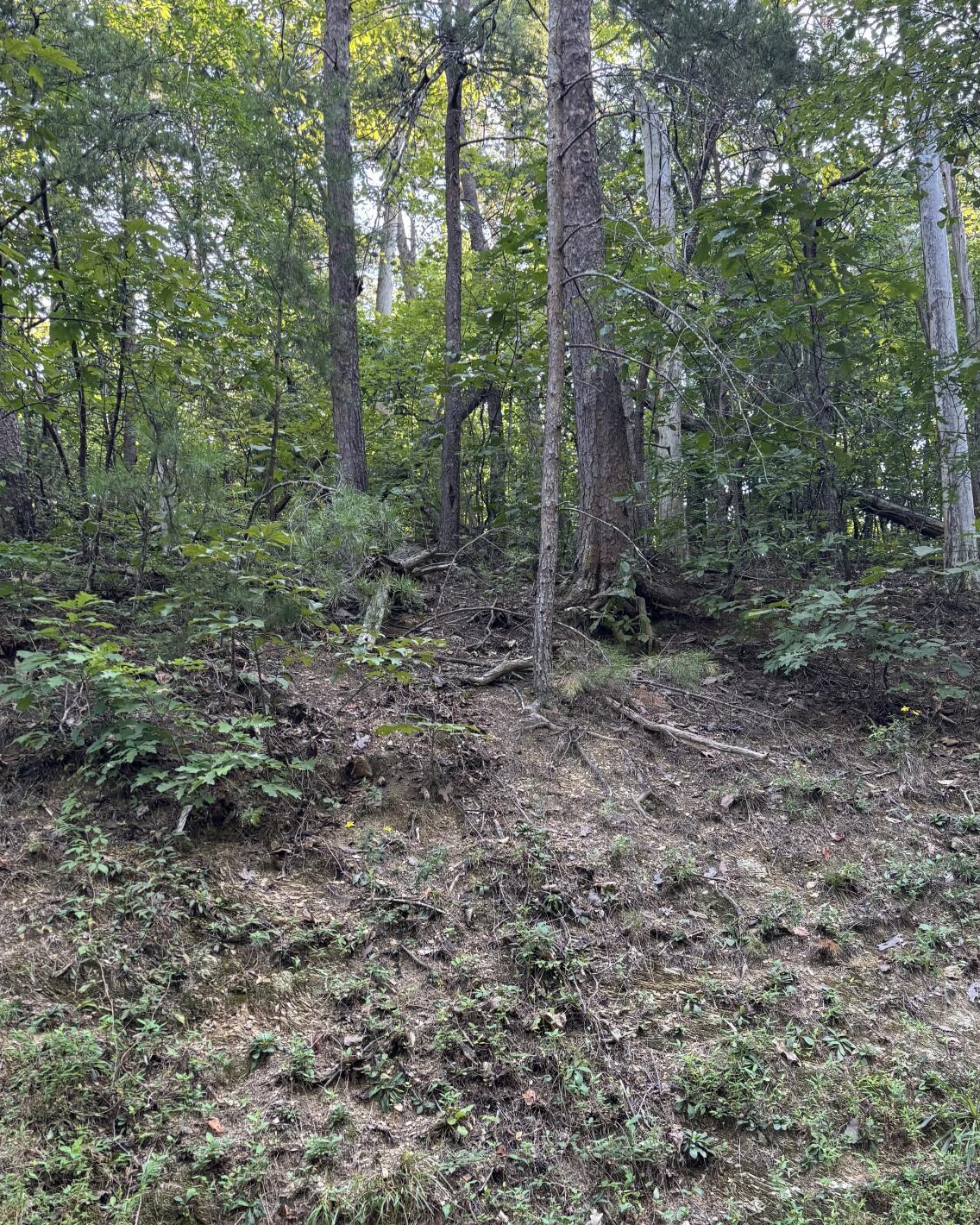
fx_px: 1196
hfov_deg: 44.0
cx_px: 636
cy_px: 755
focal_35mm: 33
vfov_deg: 53.7
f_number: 1.78
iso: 160
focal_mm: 6.76
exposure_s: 1/121
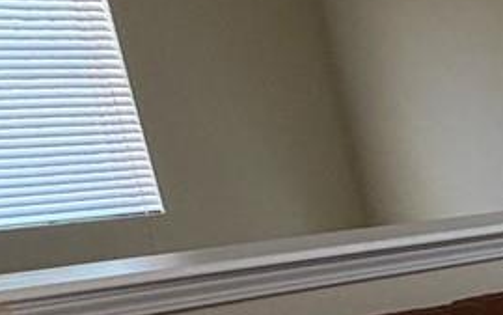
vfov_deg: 14.3
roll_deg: -1.0
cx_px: 1351
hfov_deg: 13.1
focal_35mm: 88
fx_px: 1207
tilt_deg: -17.1
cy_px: 404
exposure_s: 1/120
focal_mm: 2.22
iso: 100
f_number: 2.2
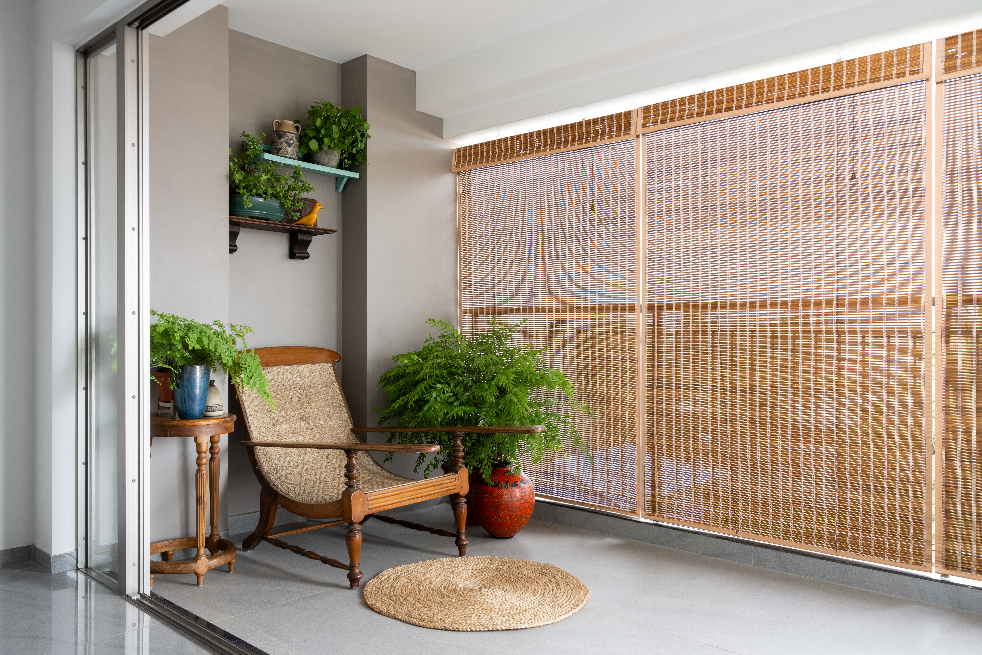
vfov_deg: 46.4
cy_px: 328
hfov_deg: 65.5
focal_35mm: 28
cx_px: 491
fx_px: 764
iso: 250
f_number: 11
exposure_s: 1/4
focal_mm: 28
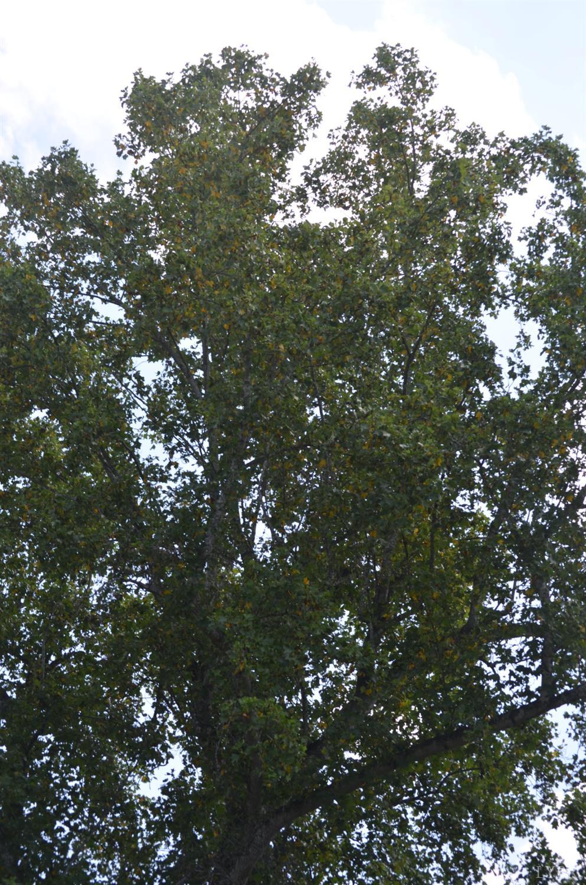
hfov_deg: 16.5
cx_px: 293
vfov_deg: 24.7
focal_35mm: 82
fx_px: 2022
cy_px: 442
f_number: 6.3
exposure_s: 1/200
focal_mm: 55
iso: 100
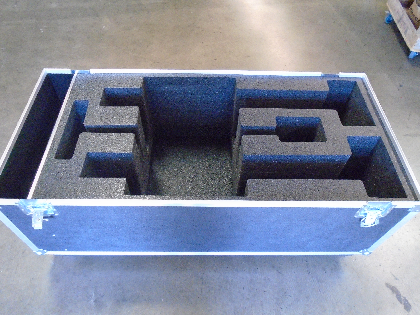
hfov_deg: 67.3
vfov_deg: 53.1
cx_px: 210
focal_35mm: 26
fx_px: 315
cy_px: 158
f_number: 3.2
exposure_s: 1/50
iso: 800
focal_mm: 4.6
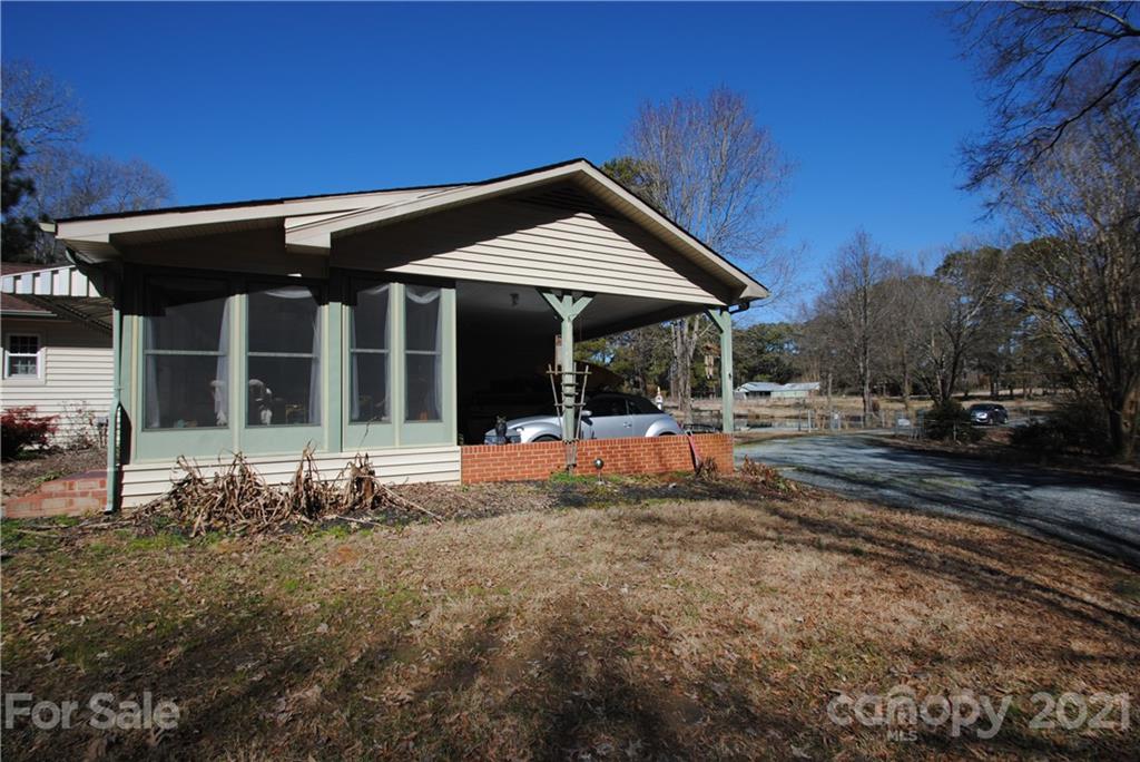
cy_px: 381
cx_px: 570
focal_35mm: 15
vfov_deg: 77.4
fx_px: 475
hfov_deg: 100.4
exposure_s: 1/250
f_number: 8
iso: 100
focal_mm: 10
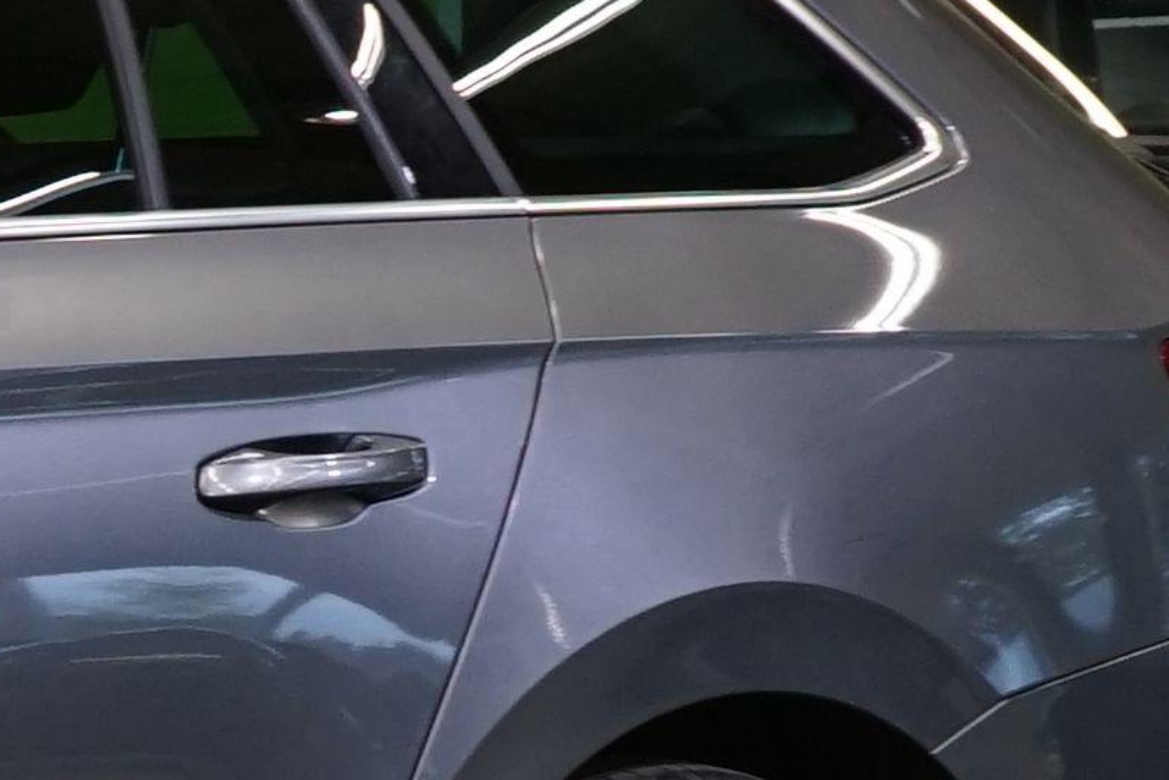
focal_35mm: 222
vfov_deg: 6.2
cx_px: -2037
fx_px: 7210
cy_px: 826
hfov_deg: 8.2
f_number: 6.3
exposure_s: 1/30
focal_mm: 30
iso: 640
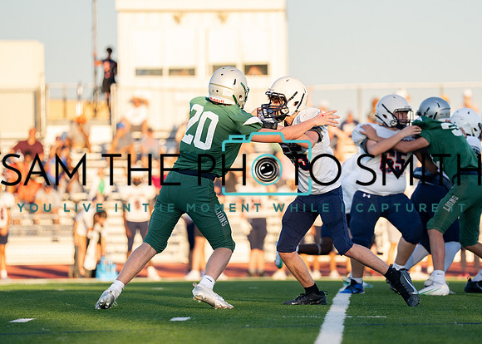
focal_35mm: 259
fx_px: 3546
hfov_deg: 7.8
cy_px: 175
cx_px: 291
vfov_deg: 5.6
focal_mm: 200
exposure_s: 1/3200
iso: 500
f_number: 2.8
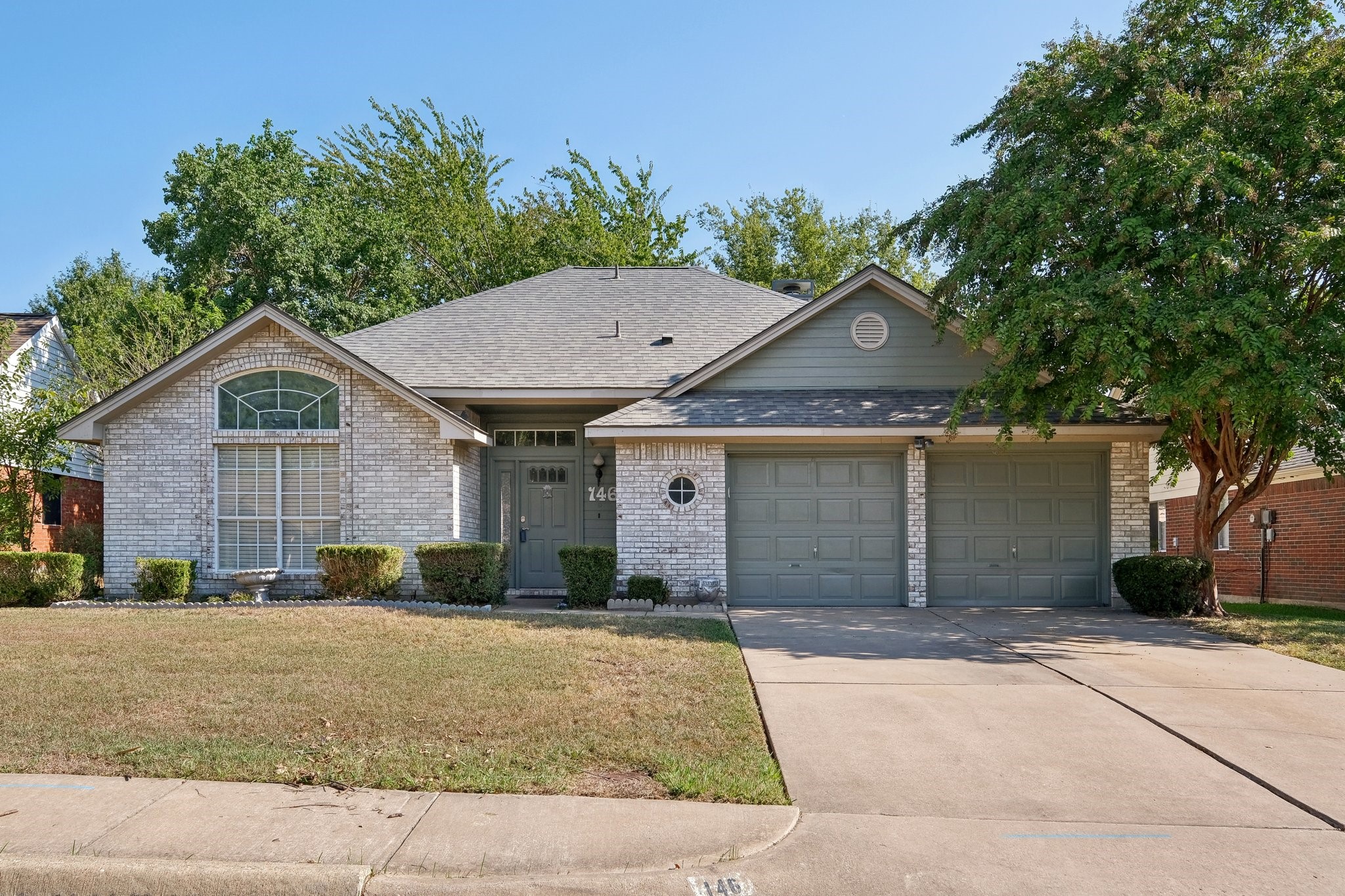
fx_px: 1083
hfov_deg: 63.7
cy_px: 448
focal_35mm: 29
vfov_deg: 45.0
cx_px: 672
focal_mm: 19.1
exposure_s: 1/200
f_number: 8
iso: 160
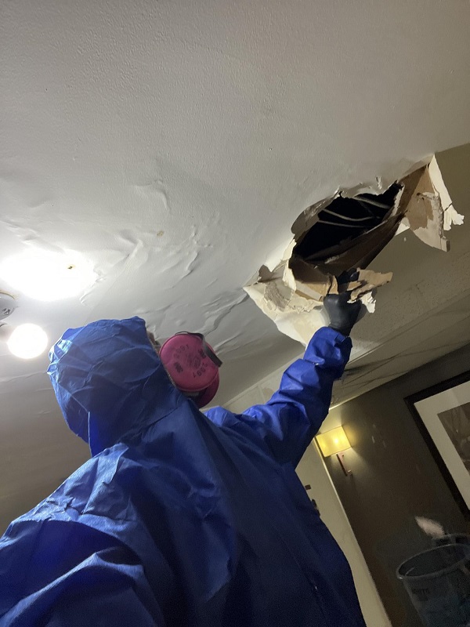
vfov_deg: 73.9
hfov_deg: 58.9
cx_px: 235
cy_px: 314
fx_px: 416
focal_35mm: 23
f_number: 2.2
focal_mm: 2.71
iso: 125
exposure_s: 1/60
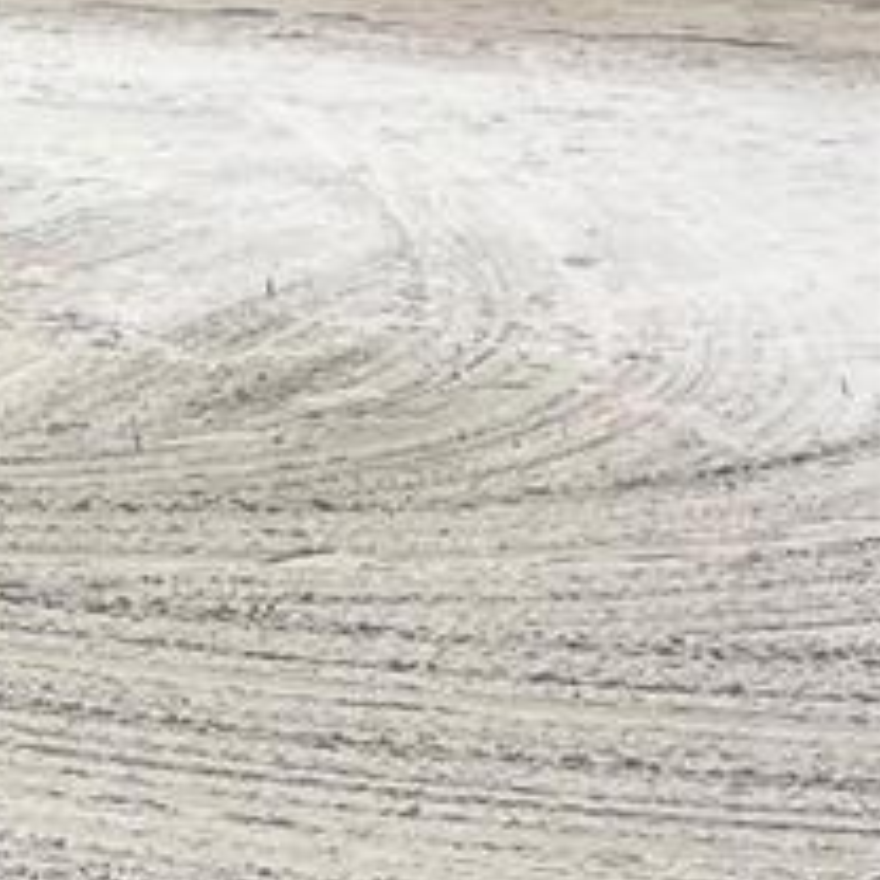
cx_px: -1278
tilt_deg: -4.7
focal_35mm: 113
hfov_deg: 12.1
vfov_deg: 15.0
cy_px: -114
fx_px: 3250
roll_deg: +0.7
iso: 50
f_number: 1.5
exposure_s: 1/11364
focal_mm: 5.7
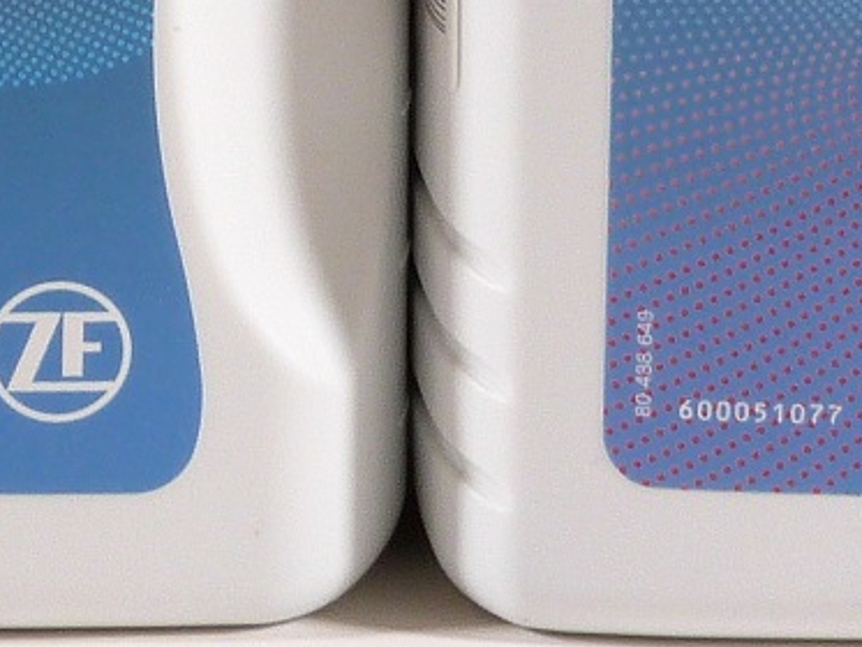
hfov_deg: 3.8
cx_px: -233
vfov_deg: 2.8
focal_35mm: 520
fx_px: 12953
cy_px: -827
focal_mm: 17.5
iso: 100
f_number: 3.4
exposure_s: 1/125
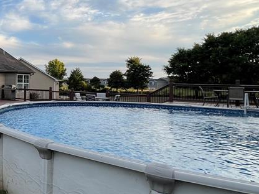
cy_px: 70
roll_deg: -1.4
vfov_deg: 43.7
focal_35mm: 32
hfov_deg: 47.2
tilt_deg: +1.1
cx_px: -1
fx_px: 239
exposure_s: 1/438
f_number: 1.8
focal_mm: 1.57
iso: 32
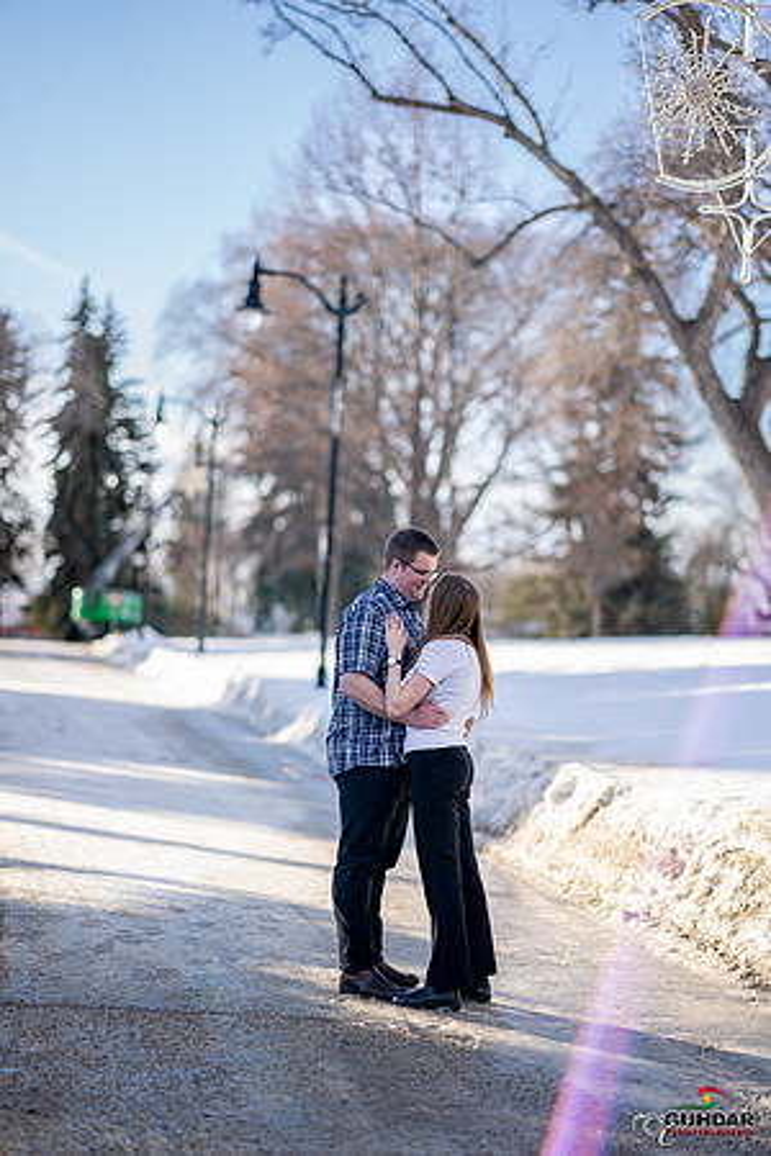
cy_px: 578
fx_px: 2730
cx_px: 386
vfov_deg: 23.9
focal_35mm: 85
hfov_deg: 16.1
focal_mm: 85
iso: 50
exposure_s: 1/1600
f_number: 1.4
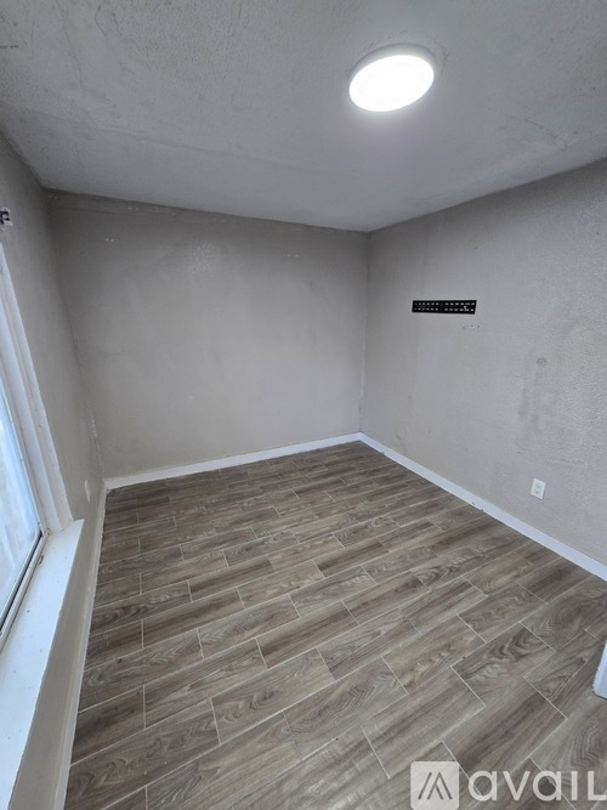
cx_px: 304
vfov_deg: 106.2
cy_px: 405
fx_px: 304
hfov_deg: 89.9
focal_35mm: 13
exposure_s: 1/60
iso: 200
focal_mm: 2.2
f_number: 2.2
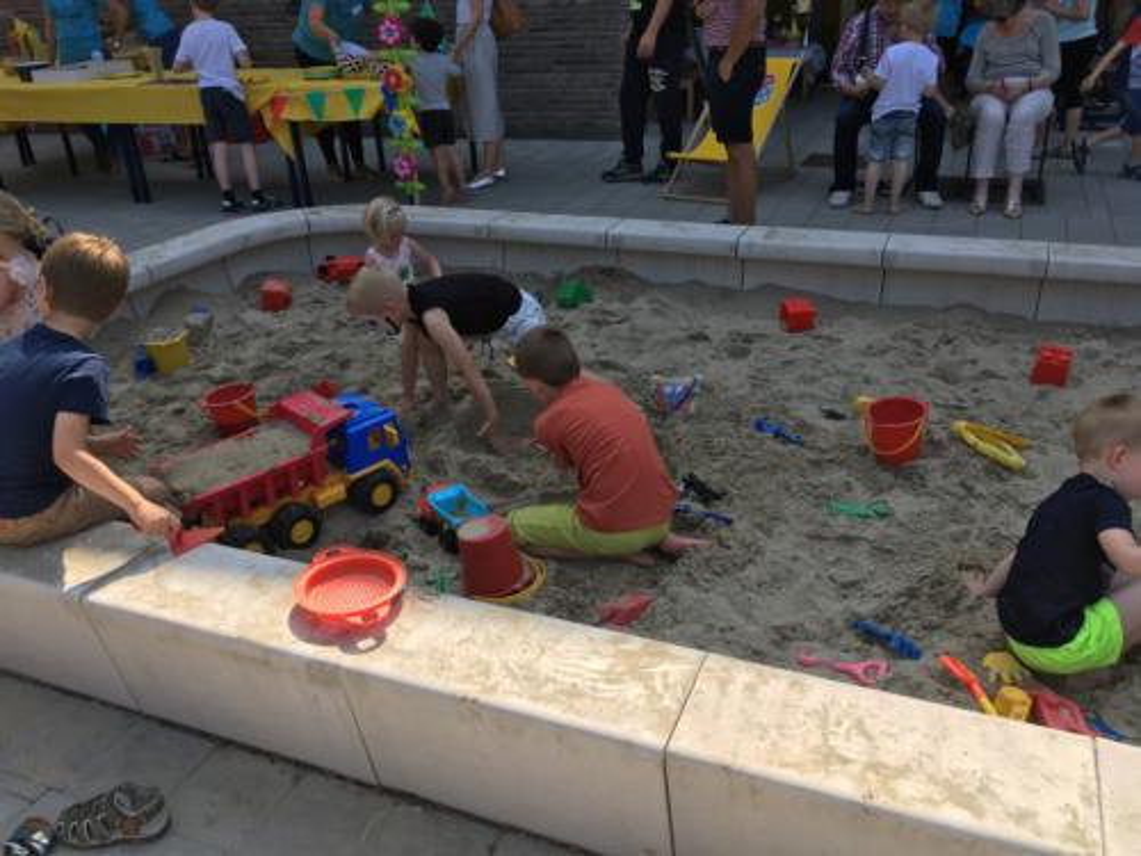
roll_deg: +0.7
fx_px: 956
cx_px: 570
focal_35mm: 29
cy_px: 428
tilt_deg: -25.7
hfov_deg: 61.7
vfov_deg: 48.2
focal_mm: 4.15
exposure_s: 1/884
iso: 25
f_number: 2.2
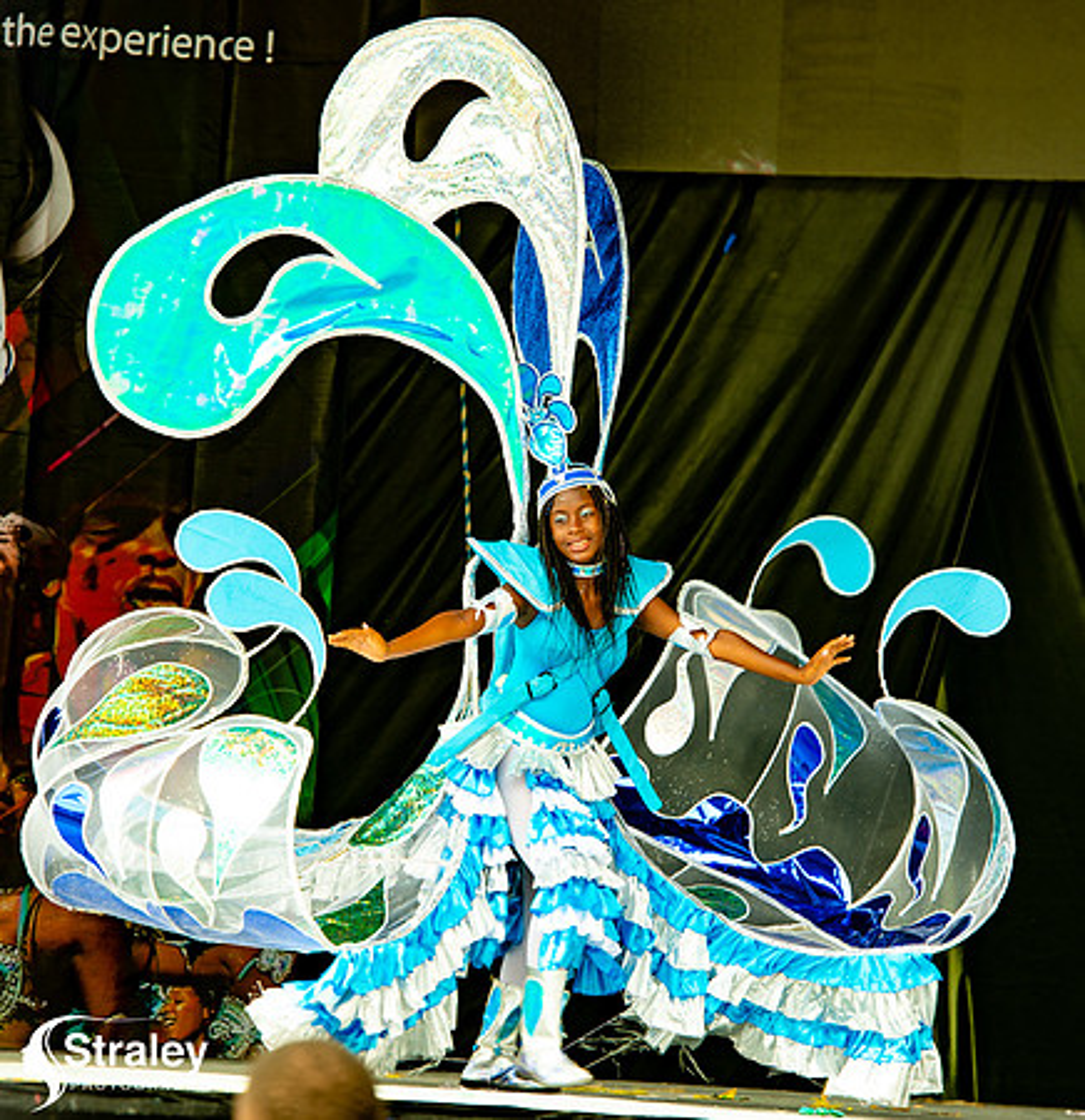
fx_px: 8909
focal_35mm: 247
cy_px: 517
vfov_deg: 7.2
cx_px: 458
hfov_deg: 7.0
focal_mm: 165
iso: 160
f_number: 5.6
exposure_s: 1/200
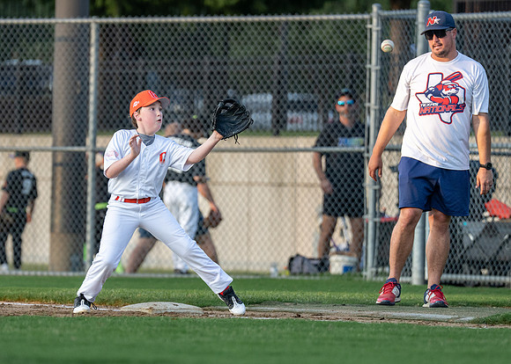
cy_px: 209
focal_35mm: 374
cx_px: 143
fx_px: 5423
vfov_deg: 3.9
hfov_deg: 5.4
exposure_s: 1/2500
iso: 640
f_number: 2.8
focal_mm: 200
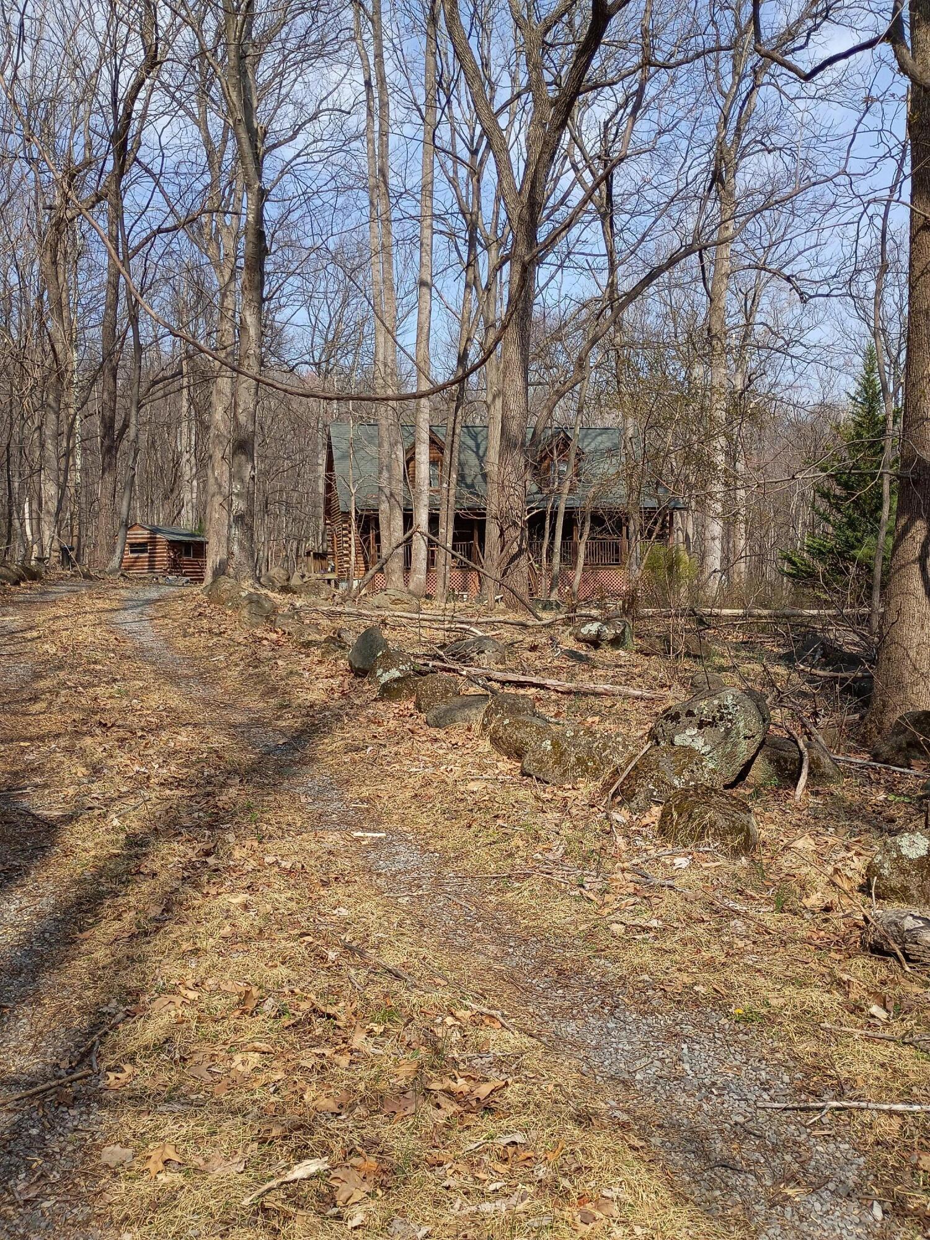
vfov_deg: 61.7
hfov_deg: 48.2
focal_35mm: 29
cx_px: 465
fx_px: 1039
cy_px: 620
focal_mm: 4.27
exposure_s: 1/796
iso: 100
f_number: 1.8
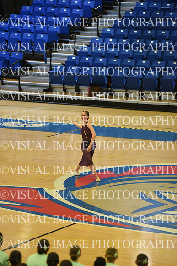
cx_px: 88
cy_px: 133
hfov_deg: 6.9
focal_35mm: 200
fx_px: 1474
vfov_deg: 10.3
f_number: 2.8
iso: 8000
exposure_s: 1/1000
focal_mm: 200
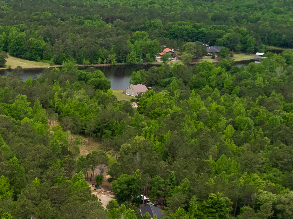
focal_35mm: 80
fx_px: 677
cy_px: 224
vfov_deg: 17.9
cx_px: -112
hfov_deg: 21.5
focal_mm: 12.29
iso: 400
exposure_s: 1/2500
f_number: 2.8
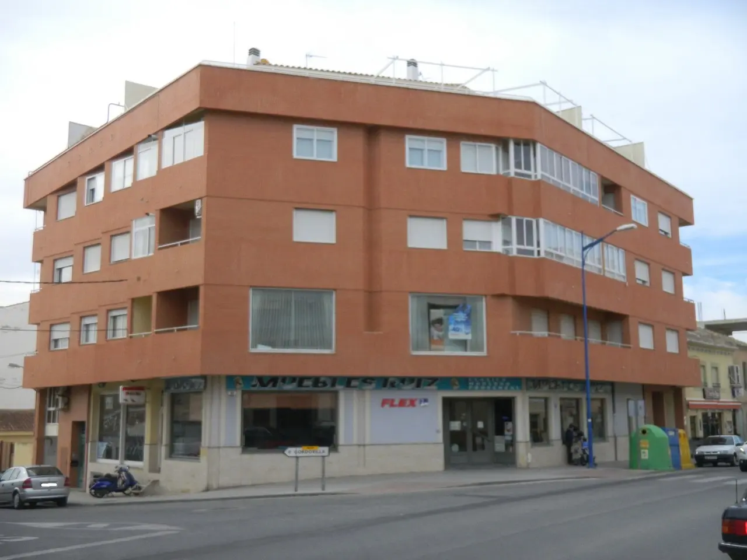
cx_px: 374
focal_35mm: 38
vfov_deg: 37.7
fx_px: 820
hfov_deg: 49.0
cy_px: 280
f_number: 4
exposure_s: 1/877
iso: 200
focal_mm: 6.9
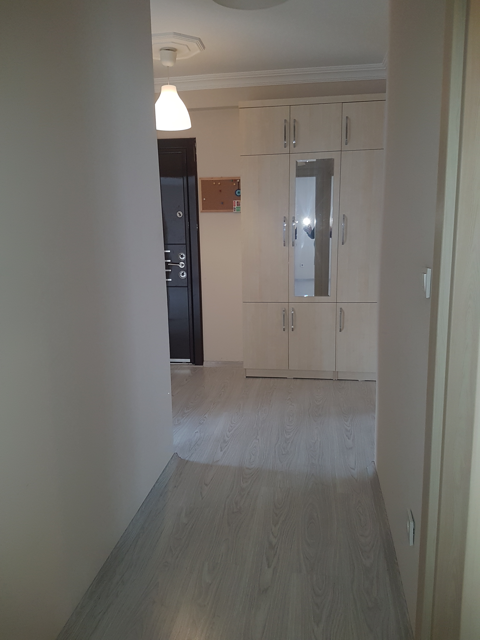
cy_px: 320
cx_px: 240
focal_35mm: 26
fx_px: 481
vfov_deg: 67.3
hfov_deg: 53.1
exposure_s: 1/50
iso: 125
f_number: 1.7
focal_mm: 4.2
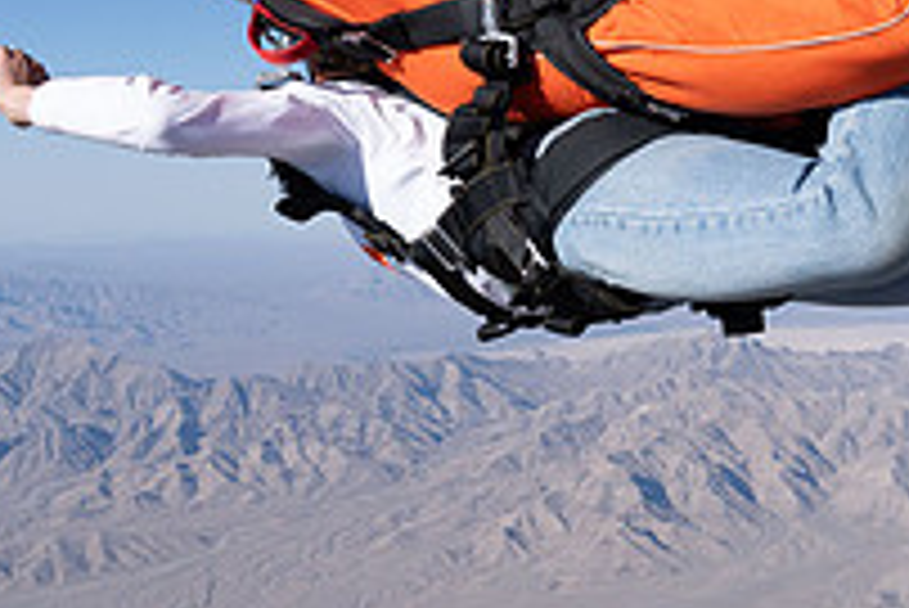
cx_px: 558
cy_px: 20
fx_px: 1743
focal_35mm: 69
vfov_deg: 19.3
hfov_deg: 29.1
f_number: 10
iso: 800
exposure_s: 1/2000
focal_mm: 24
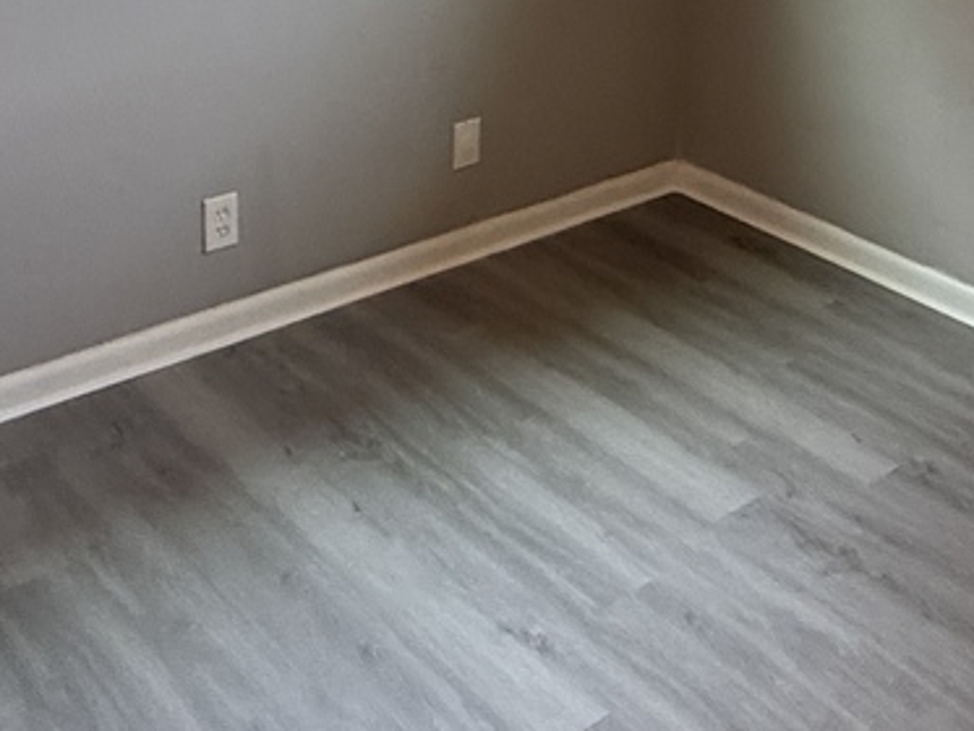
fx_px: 1520
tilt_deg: -7.8
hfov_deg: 34.9
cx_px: 700
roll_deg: -1.7
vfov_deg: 24.6
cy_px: -131
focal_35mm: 54
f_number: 2.2
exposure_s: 1/120
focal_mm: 2.22
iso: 320
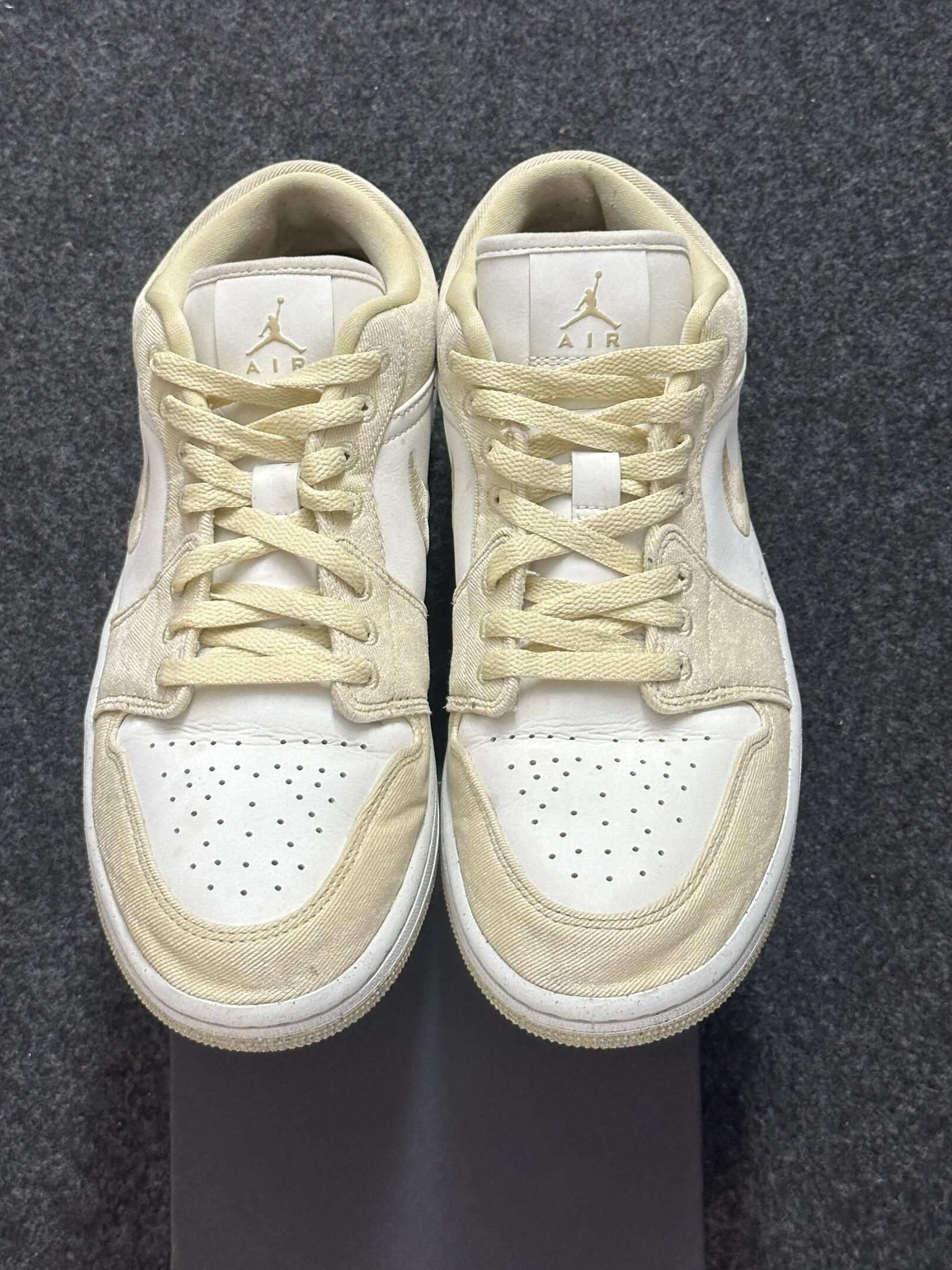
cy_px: 530
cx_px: 447
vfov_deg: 33.7
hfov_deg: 25.7
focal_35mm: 57
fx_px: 2090
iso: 200
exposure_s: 1/50
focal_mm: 6.86
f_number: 1.78
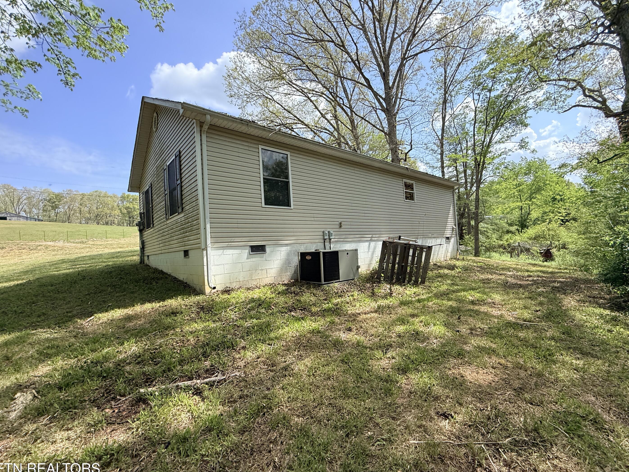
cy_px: 239
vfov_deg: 81.7
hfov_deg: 98.1
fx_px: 273
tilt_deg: +1.5
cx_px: 330
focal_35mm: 15
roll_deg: +3.7
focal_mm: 2.22
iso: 64
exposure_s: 1/888
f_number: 2.2
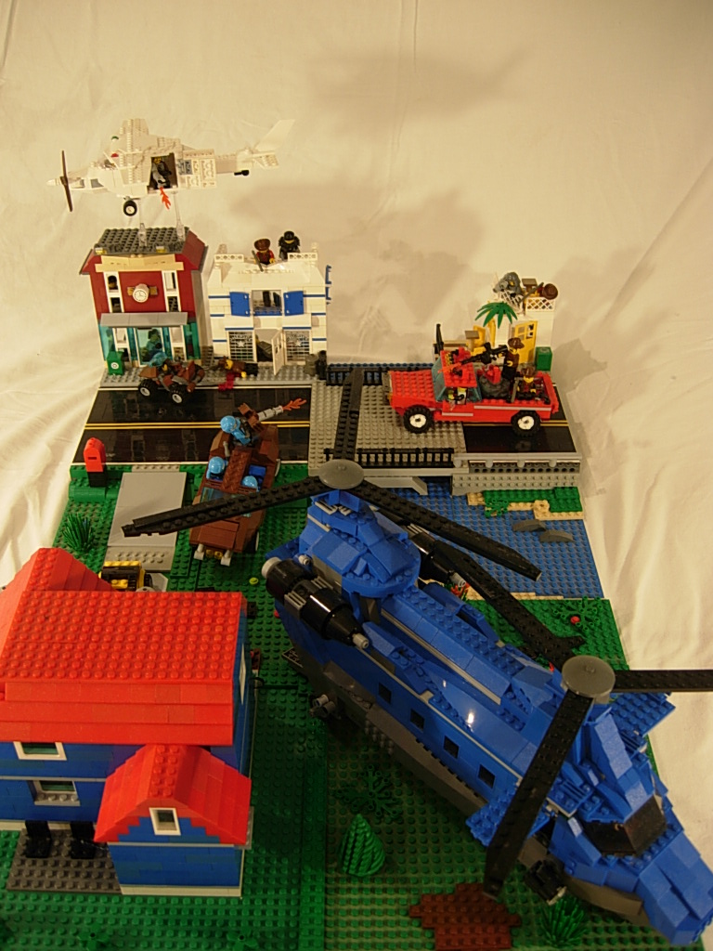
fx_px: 989
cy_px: 476
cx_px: 356
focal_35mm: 36
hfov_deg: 39.7
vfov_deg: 51.4
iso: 50
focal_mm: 7.5
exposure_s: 1/4.8
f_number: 2.7
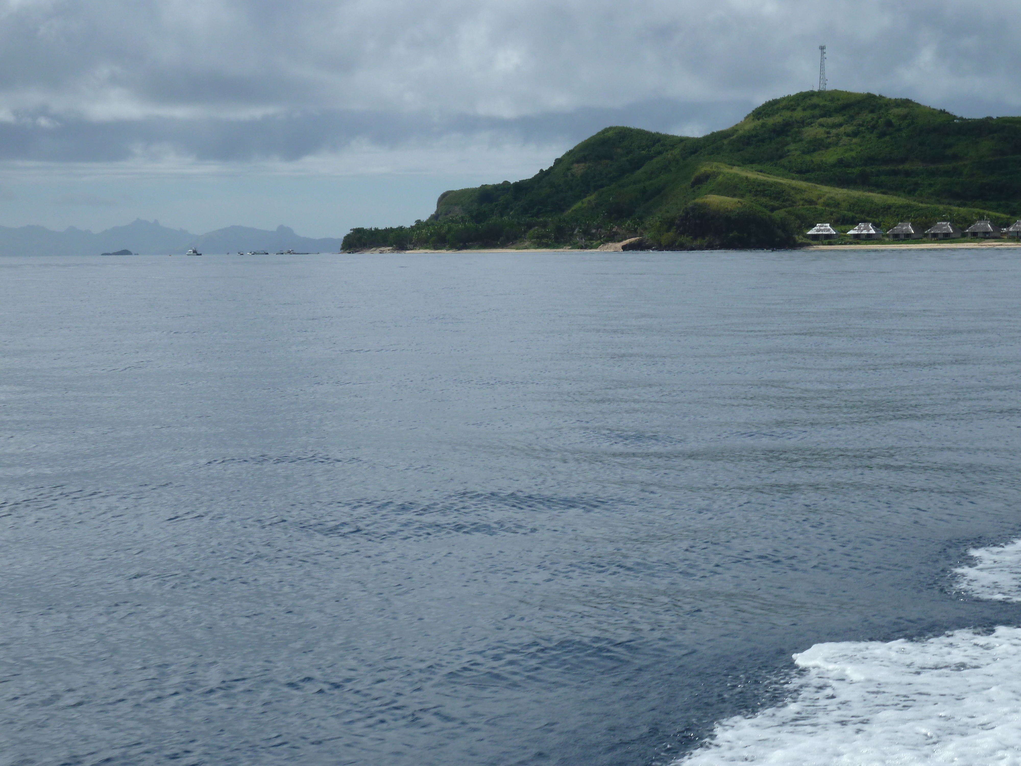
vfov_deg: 17.8
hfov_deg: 23.6
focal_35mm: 83
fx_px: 2448
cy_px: 383
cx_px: 510
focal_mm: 13.7
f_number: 5.6
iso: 80
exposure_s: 1/640
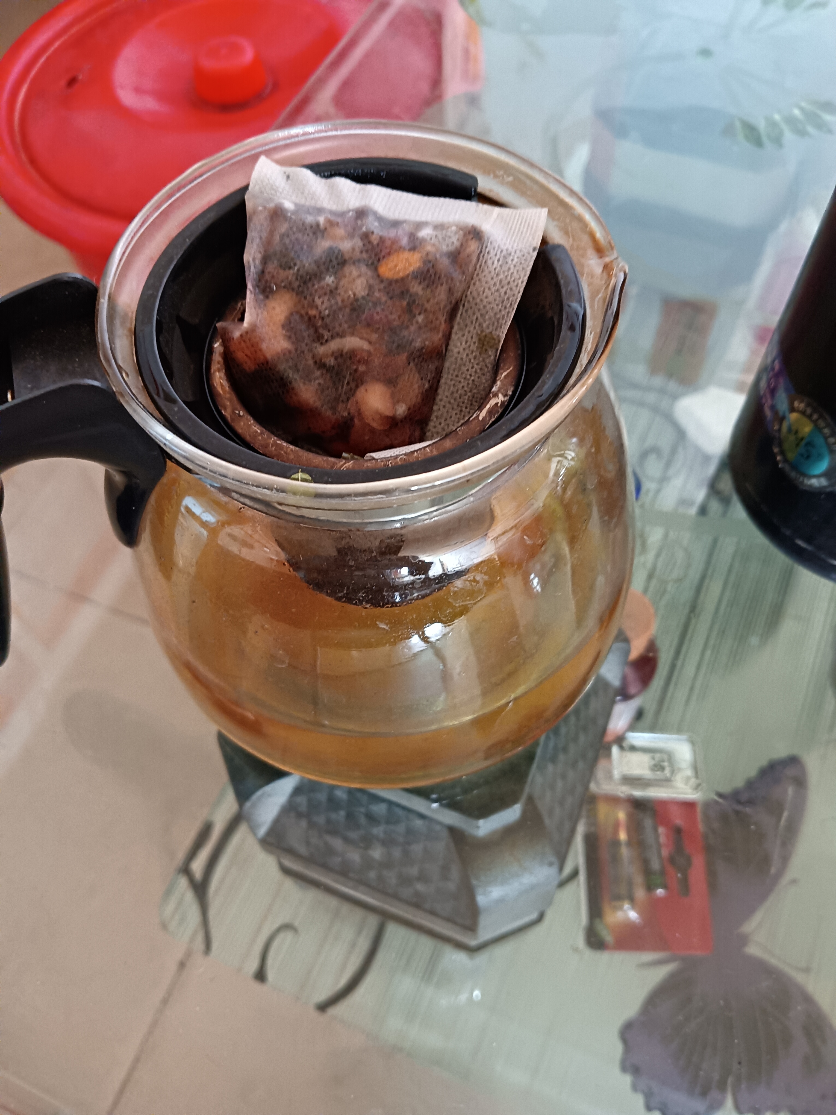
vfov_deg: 65.3
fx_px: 869
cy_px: 558
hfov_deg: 51.4
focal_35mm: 27
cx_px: 418
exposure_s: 1/20
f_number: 1.8
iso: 3403
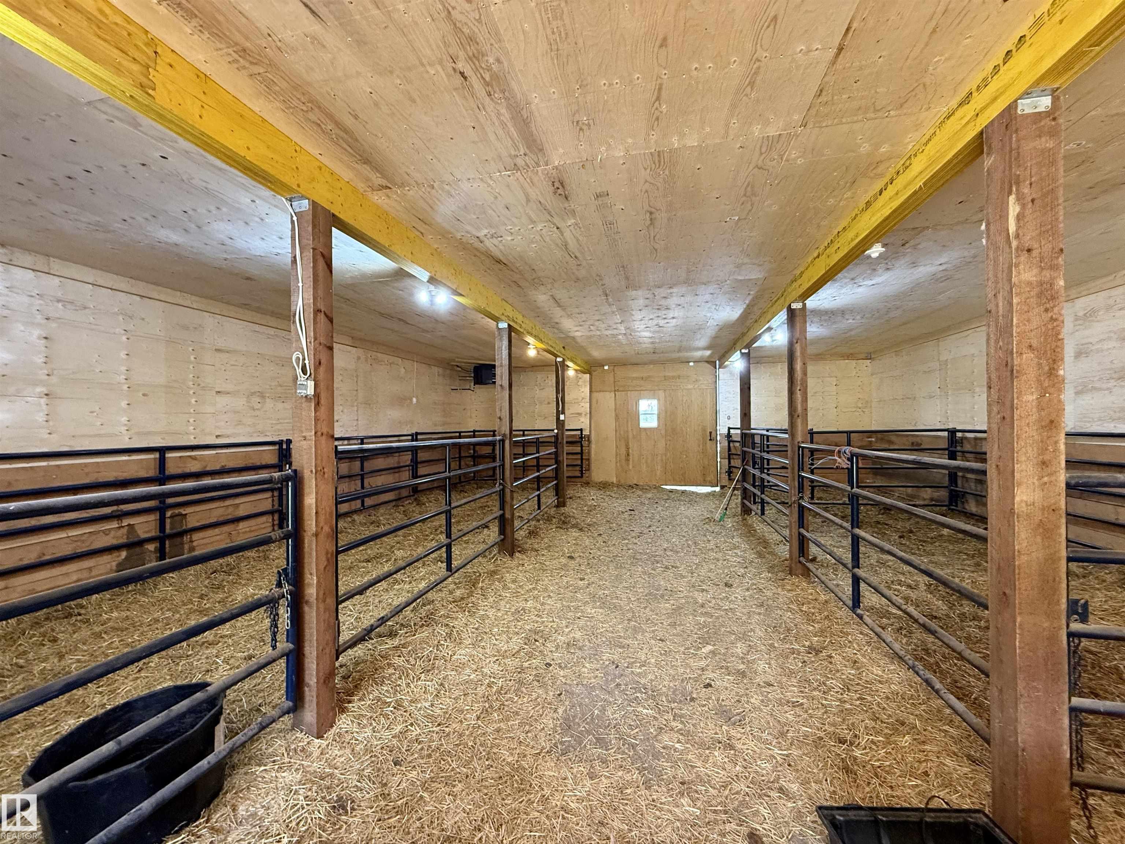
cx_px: 562
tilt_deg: +0.4
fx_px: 455
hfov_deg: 102.1
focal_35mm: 14
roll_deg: +0.6
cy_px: 422
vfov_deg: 85.7
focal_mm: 2.22
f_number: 2.2
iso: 320
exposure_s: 1/95
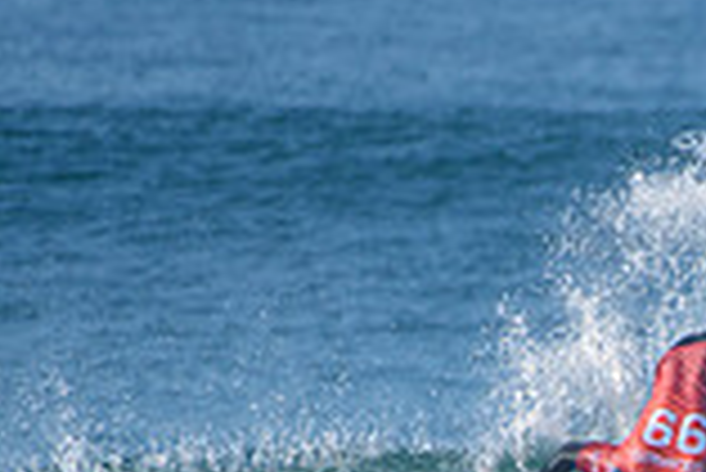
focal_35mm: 1844
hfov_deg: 1.1
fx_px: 36196
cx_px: 796
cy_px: 690
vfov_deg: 0.7
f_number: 5.6
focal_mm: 500
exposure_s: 1/2000
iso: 280
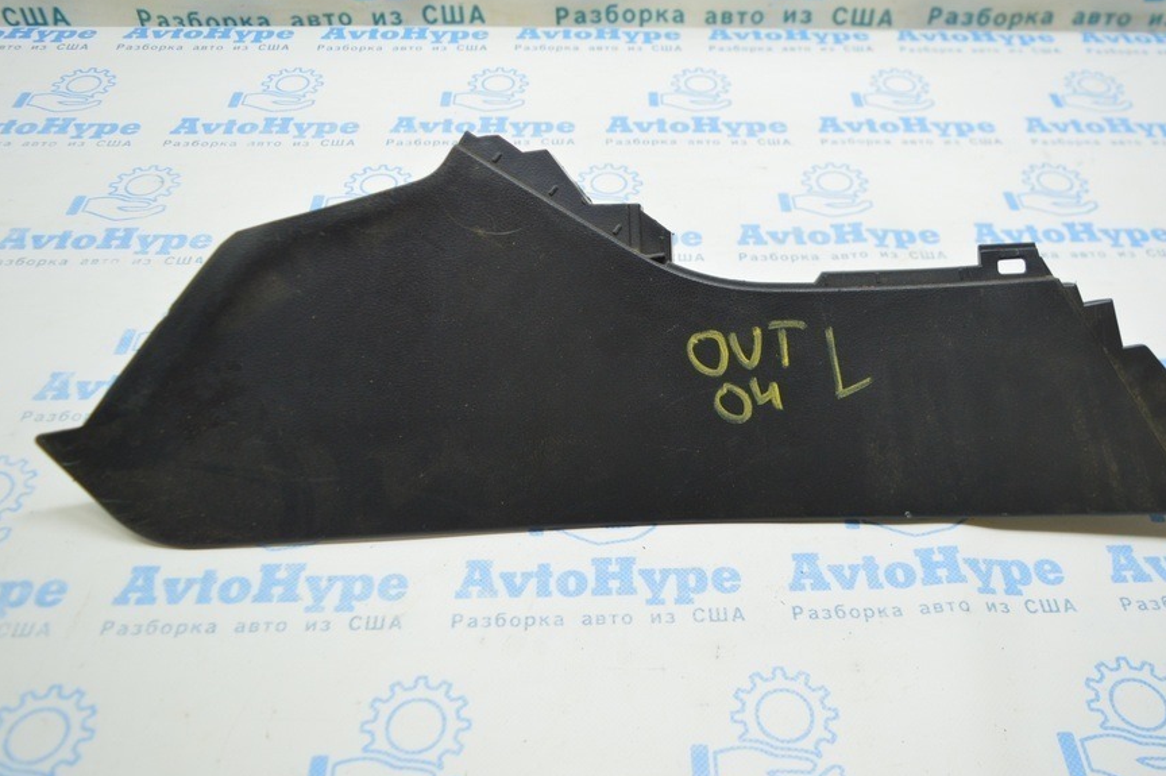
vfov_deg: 41.0
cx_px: 640
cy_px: 342
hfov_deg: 58.6
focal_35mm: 32
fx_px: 1036
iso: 400
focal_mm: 18
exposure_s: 1/50
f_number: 3.5
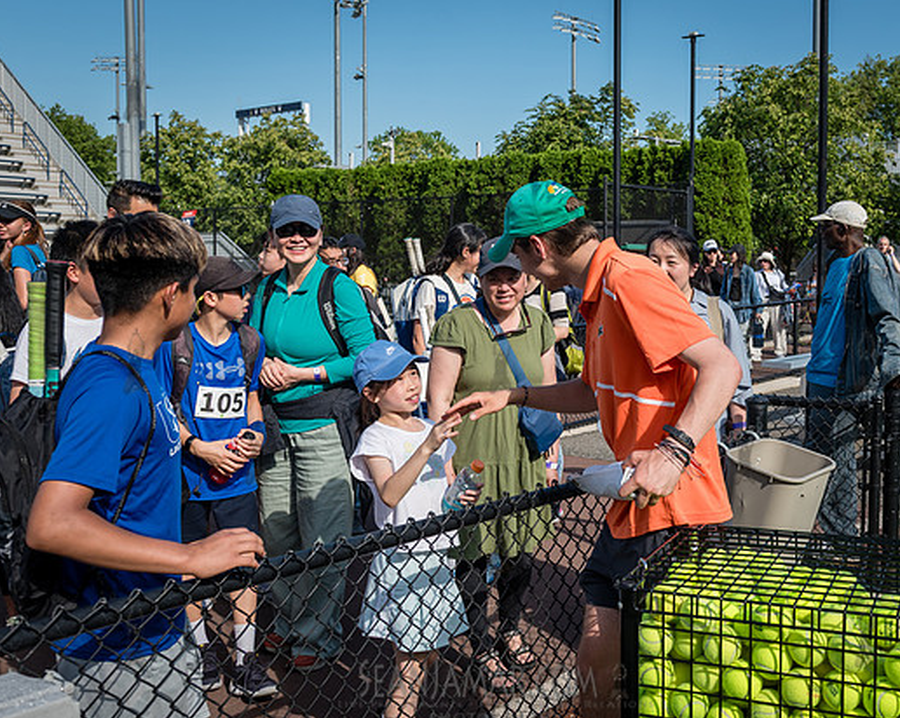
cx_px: 597
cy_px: 322
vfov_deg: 38.1
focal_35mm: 39
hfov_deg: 46.2
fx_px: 1038
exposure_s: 1/1000
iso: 200
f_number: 5
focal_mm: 29
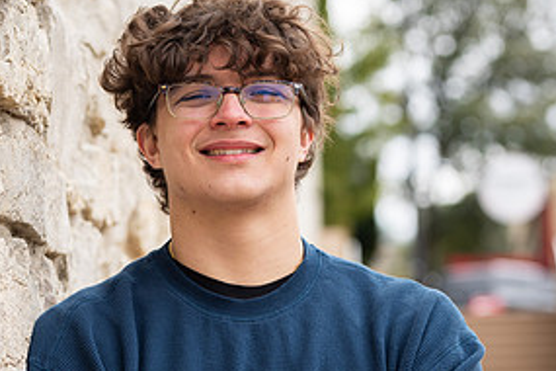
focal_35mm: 173
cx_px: 218
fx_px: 2672
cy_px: 229
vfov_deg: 7.9
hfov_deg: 11.9
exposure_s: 1/125
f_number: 3.5
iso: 50
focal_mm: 85
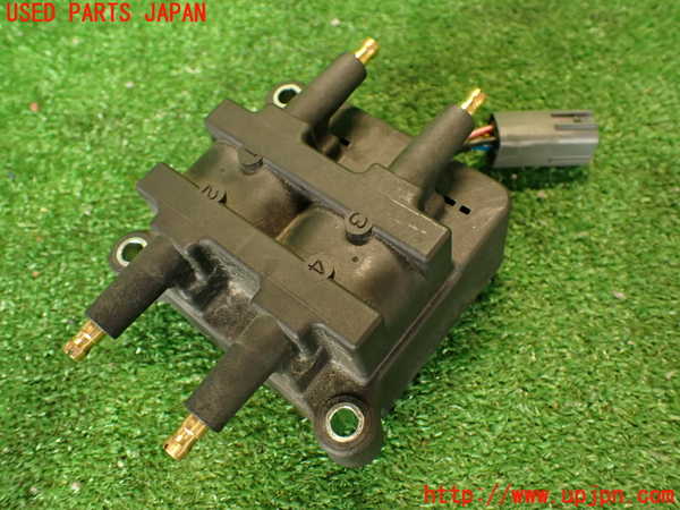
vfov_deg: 46.8
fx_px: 589
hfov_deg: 60.0
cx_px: 340
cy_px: 255
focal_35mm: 30
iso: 320
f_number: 2.3
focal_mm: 5.4
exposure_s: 1/30
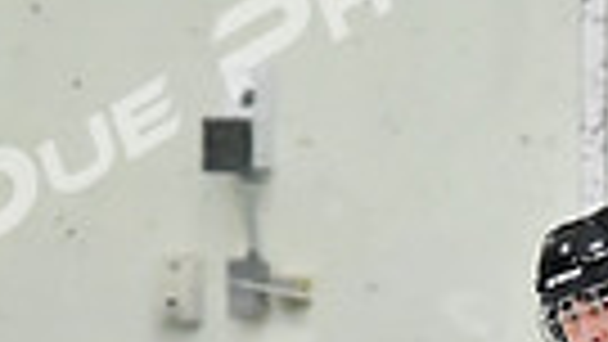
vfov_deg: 0.9
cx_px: 603
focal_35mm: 1283
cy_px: 610
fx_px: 20688
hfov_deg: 1.7
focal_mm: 190
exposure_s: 1/1600
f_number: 2.8
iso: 6400
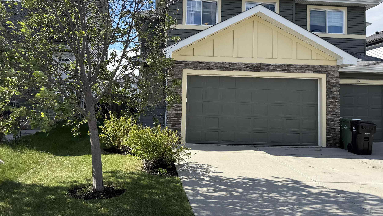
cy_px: 87
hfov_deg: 61.0
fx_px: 325
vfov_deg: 36.5
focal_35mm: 32
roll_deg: -2.2
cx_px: 186
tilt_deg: +4.5
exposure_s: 1/2445
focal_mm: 6.76
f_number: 1.78
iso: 80
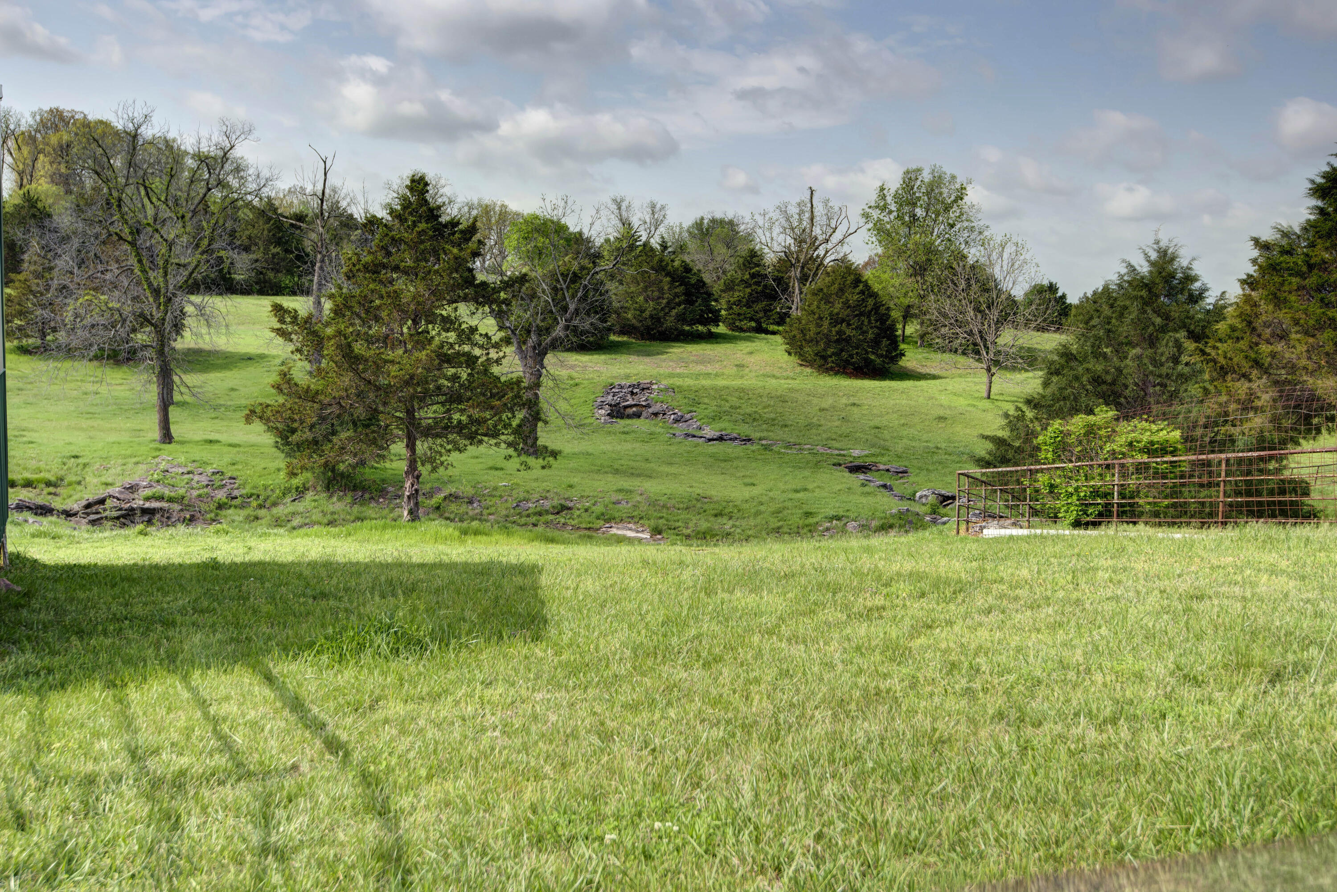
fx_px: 1300
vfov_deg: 37.9
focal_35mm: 35
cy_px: 446
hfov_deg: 54.4
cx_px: 668
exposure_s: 1/500
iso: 100
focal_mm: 35
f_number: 6.3
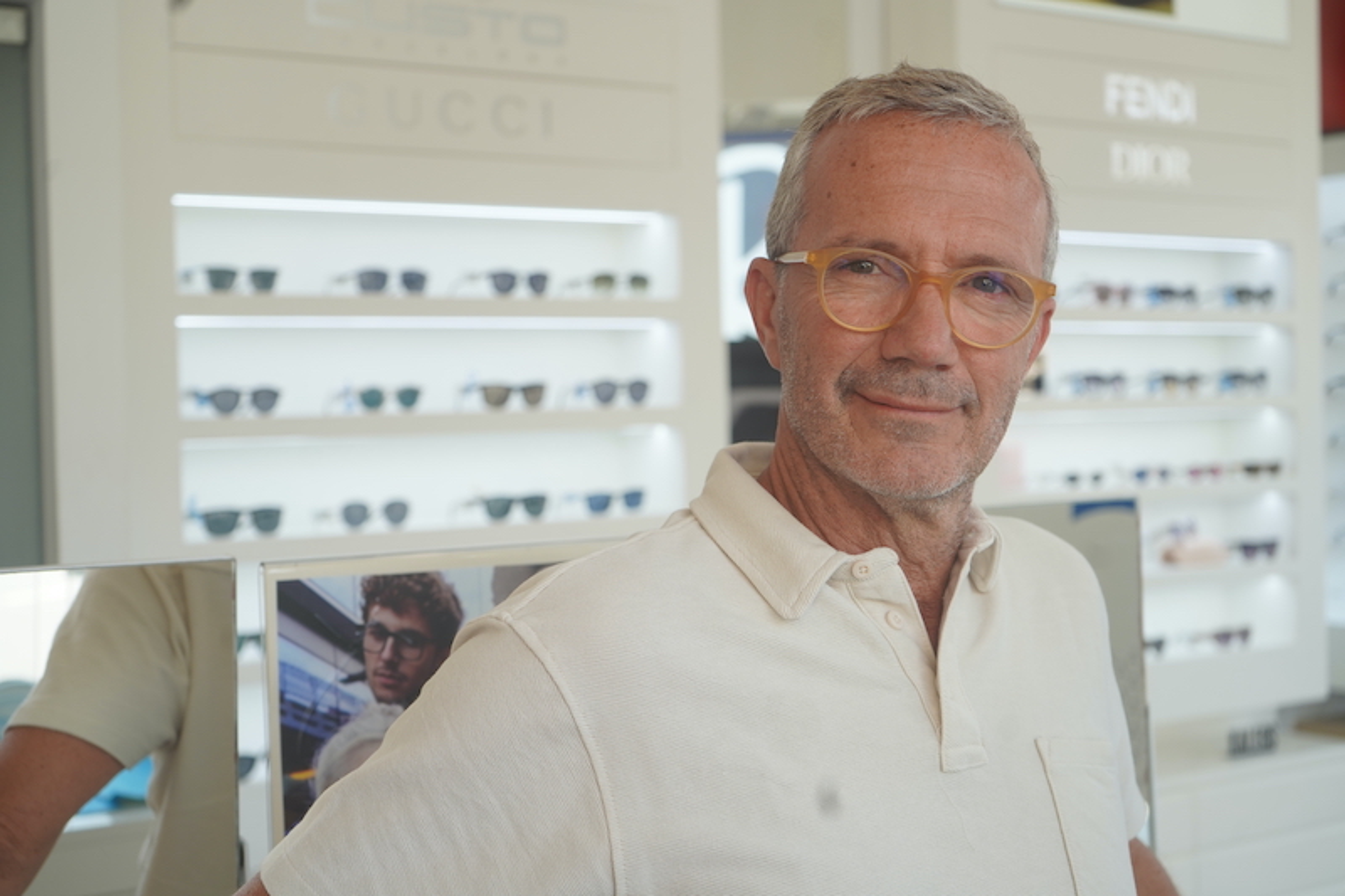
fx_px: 1793
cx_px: 672
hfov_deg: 41.1
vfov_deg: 28.1
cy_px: 448
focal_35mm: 48
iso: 200
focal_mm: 48
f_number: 4.5
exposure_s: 1/160
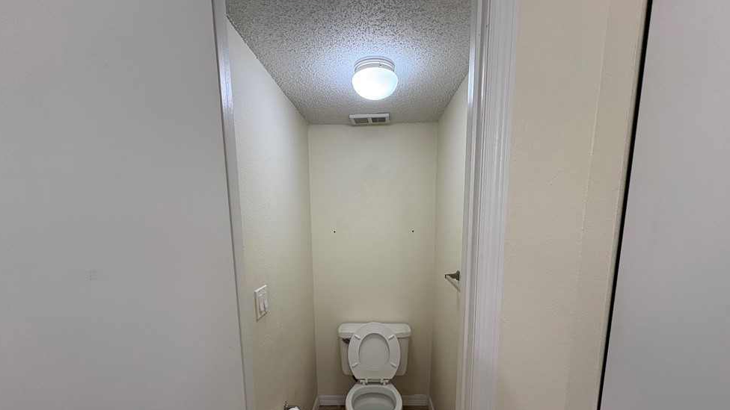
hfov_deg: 99.4
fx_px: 310
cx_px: 372
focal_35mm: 16
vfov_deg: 65.8
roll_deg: +0.9
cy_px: 263
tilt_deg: -8.9
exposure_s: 1/120
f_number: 2.2
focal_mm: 2.22
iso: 200
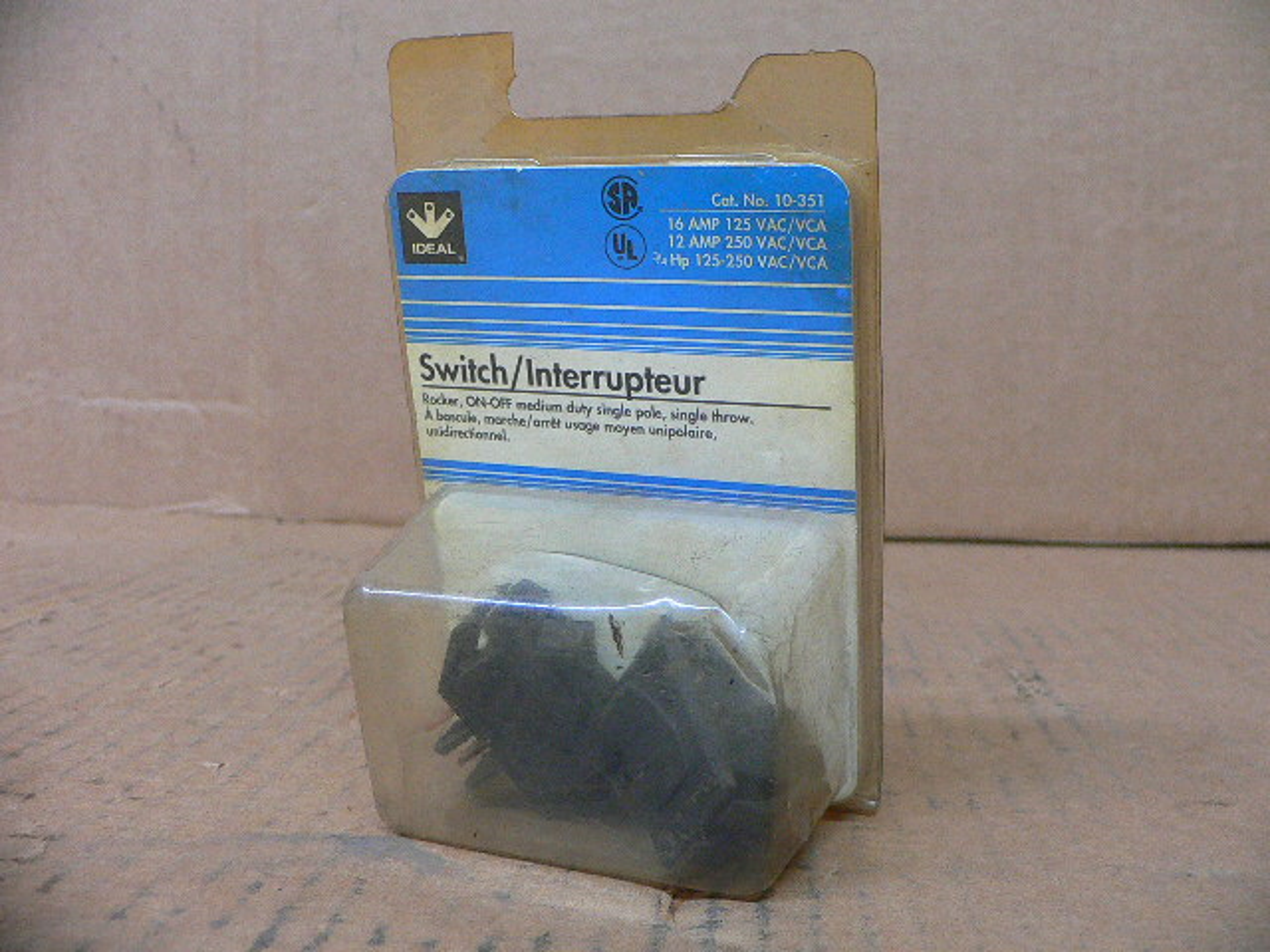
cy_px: 476
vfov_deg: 40.7
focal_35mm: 35
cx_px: 635
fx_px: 1284
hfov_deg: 52.6
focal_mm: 4.6
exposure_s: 1/20
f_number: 2.8
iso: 200
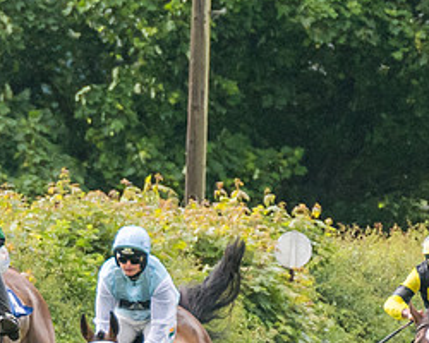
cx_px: 60
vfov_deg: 0.8
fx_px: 25178
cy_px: 334
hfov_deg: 1.0
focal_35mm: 1983
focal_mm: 280
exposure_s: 1/2000
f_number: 4
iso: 400
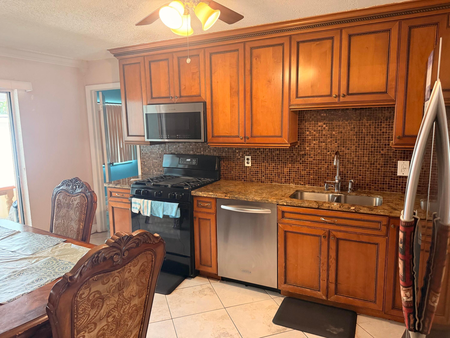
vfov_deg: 56.8
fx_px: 312
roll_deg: +0.7
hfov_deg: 71.6
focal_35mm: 24
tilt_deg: -8.6
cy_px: 169
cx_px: 225
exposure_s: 1/40
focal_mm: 6.76
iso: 800
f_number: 1.78
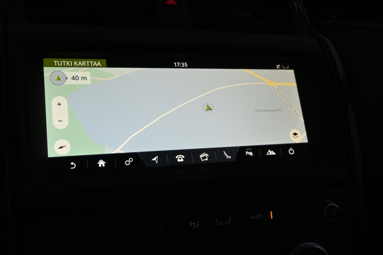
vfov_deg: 34.2
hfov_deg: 49.6
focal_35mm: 39
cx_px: 192
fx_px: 415
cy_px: 128
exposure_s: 1/100
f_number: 5
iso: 400
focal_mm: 26
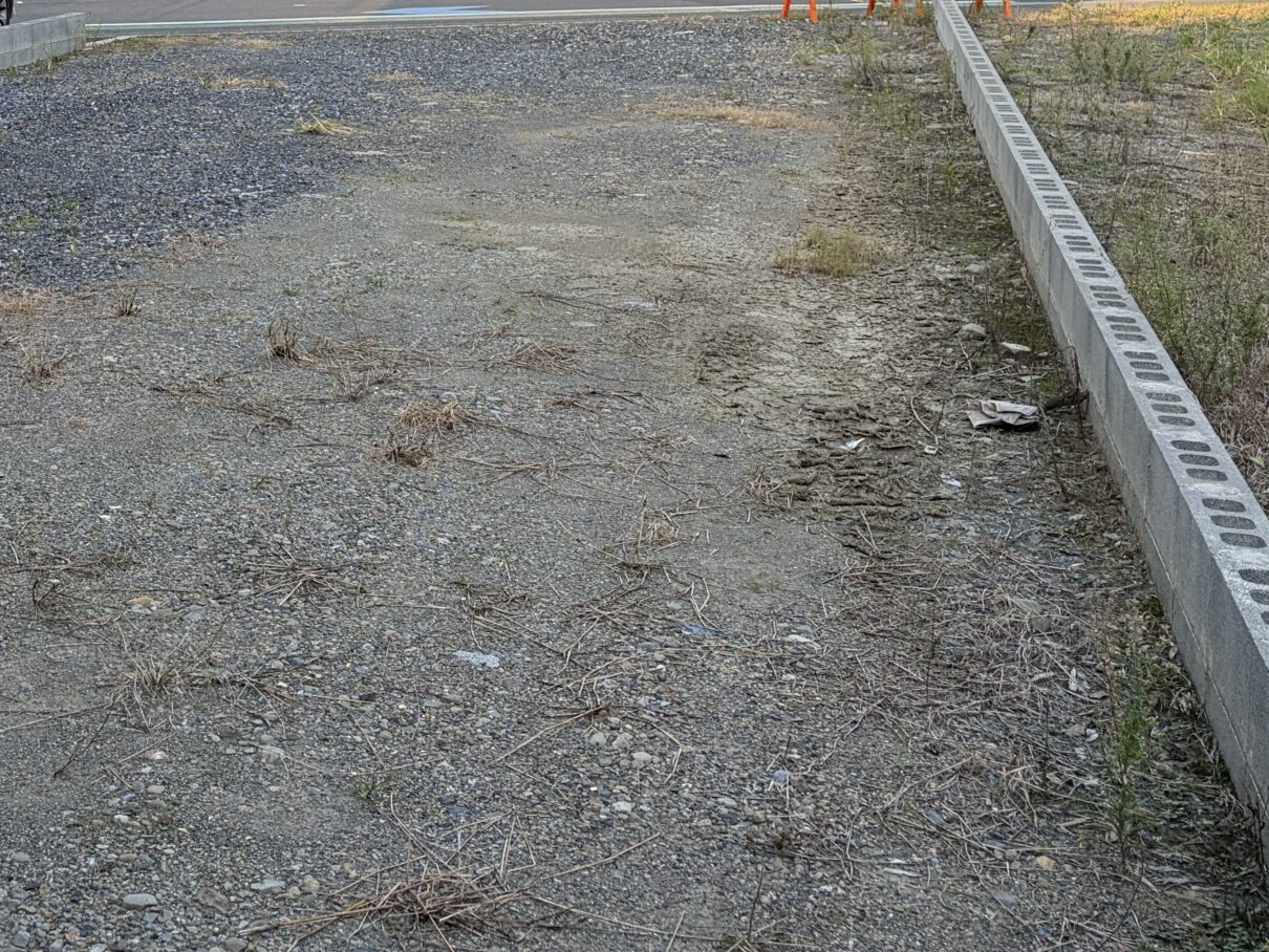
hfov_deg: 32.9
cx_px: 92
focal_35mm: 55
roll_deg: +0.7
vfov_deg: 25.7
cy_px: 100
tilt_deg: -4.5
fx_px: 2017
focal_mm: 5.96
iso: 50
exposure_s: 1/861
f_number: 1.6
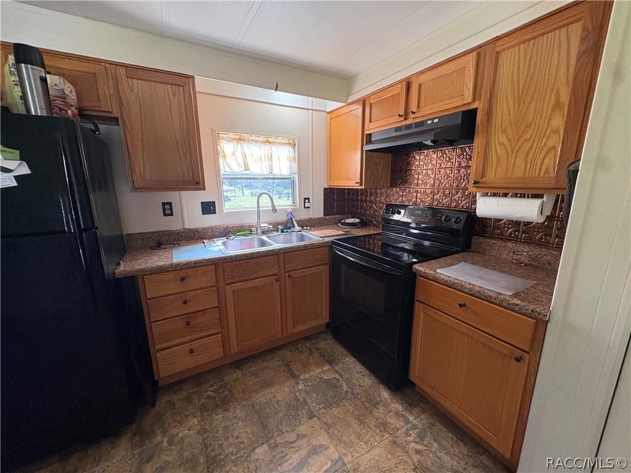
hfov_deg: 102.1
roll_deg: +0.6
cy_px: 236
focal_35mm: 14
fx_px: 255
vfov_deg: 85.7
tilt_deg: -12.8
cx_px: 316
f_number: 2.2
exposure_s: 1/65
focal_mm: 2.22
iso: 200
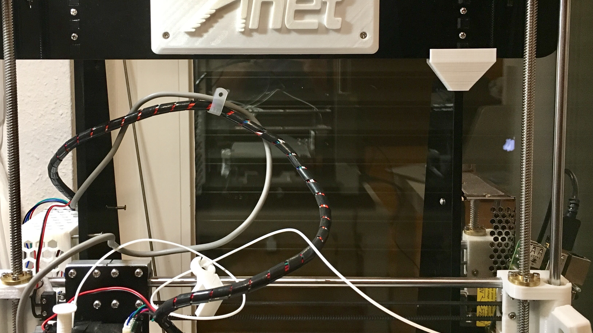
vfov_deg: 30.1
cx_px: 268
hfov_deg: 51.5
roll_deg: -0.2
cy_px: 94
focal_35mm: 39
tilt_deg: -4.9
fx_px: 613
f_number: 2.2
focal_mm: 4.15
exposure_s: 1/33
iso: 200
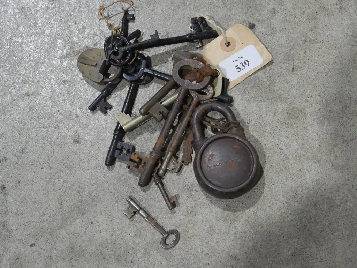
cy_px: 134
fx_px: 598
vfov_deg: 25.2
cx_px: 178
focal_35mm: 58
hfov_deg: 33.2
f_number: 9
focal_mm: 29
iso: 1000
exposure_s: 1/60
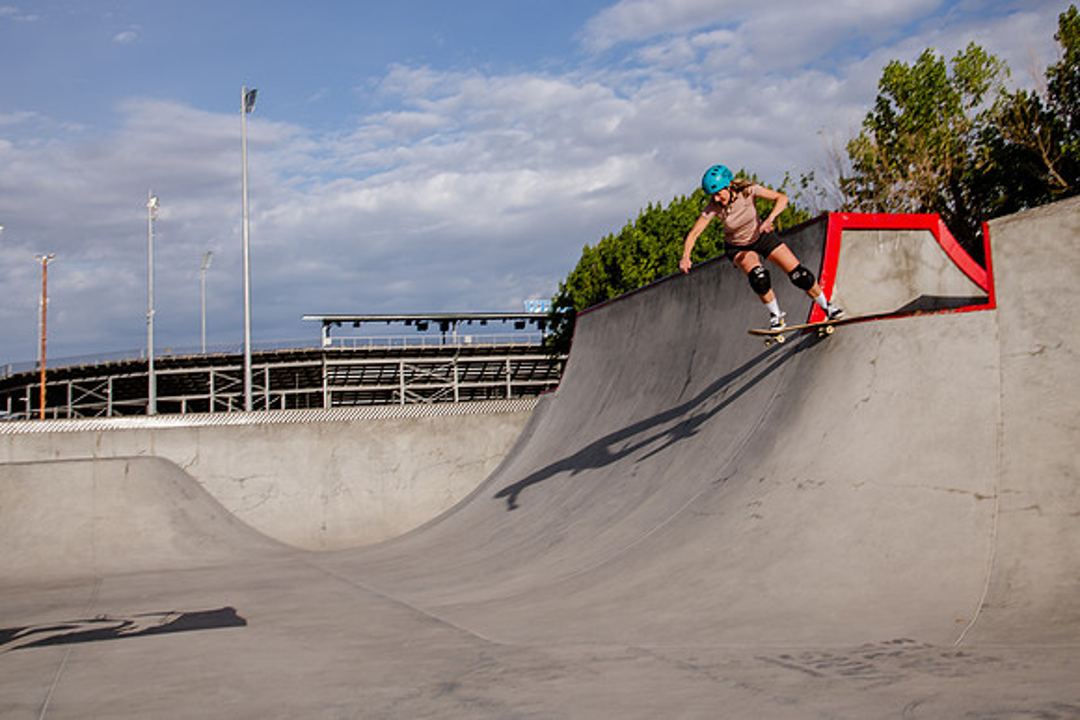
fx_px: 1281
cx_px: 602
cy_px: 273
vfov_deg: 31.3
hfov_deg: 45.6
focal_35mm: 43
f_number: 13
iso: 200
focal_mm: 34
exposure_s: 1/160
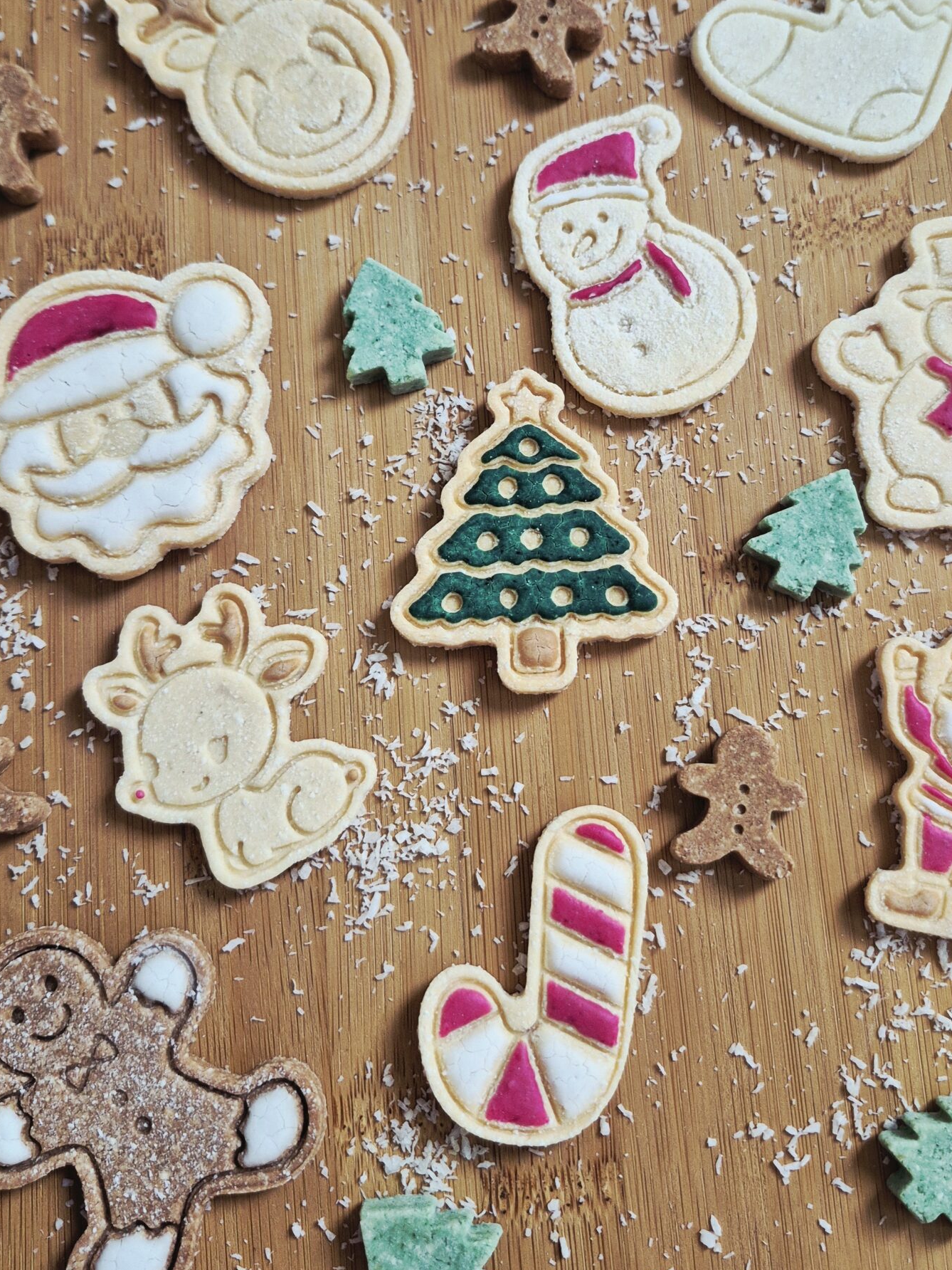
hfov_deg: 42.8
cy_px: 534
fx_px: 1210
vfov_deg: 55.1
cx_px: 554
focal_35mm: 33
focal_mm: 5.4
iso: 320
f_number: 1.8
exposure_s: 1/100
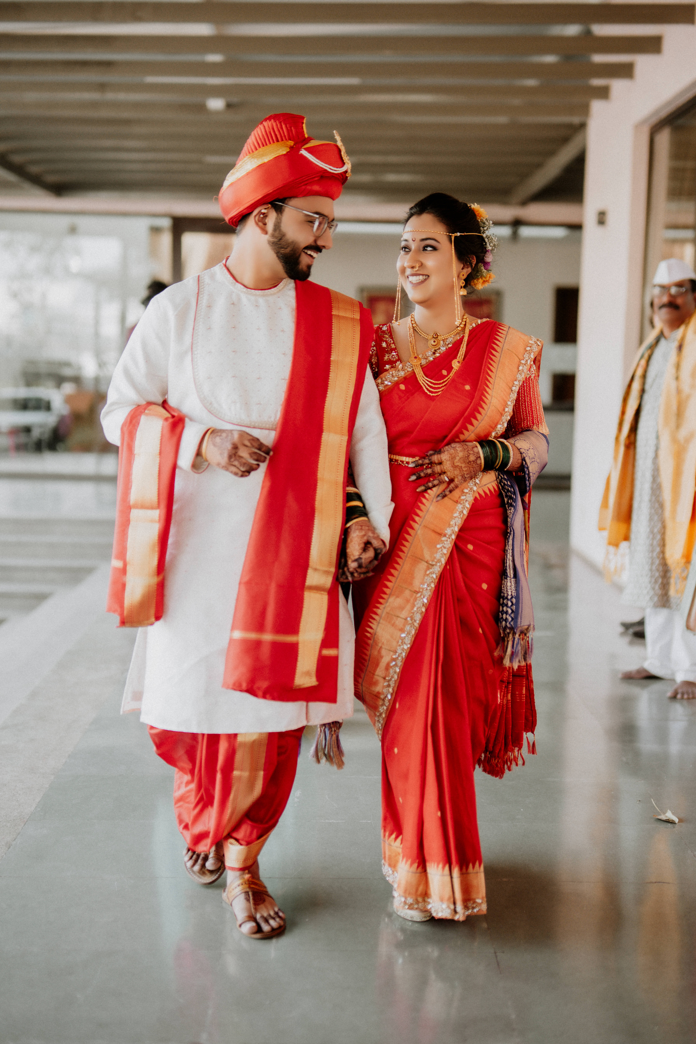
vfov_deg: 39.6
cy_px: 522
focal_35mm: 50
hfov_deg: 27.0
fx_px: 1450
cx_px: 348
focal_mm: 50
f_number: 1.4
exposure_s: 1/250
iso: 250
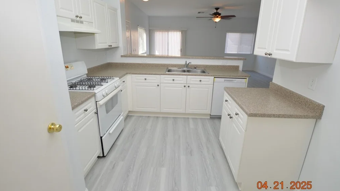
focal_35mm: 18
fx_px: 158
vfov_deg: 62.3
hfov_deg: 94.2
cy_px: 88
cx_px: 171
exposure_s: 1/80
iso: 400
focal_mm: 11
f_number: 4.5
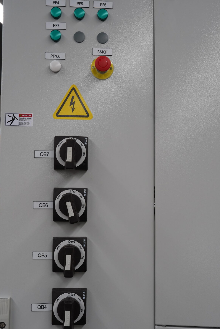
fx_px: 367
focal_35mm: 40
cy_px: 169
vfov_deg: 48.5
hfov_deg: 33.4
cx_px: 109
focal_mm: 37
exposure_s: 1/40
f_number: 10
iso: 1250
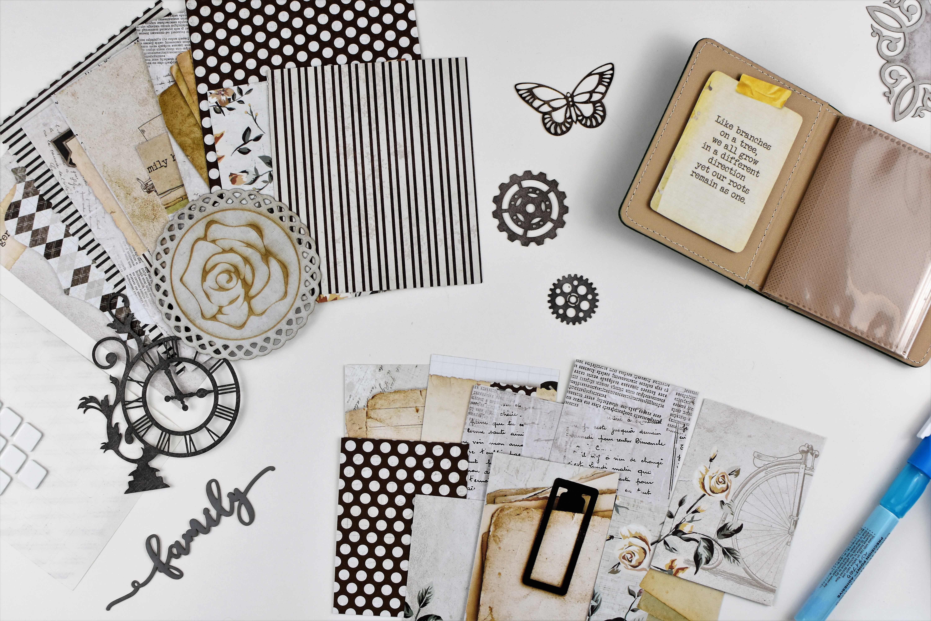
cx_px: 466
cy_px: 310
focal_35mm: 52
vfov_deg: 25.8
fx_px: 1358
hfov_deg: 37.9
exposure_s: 1/100
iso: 800
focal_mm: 35
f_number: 5
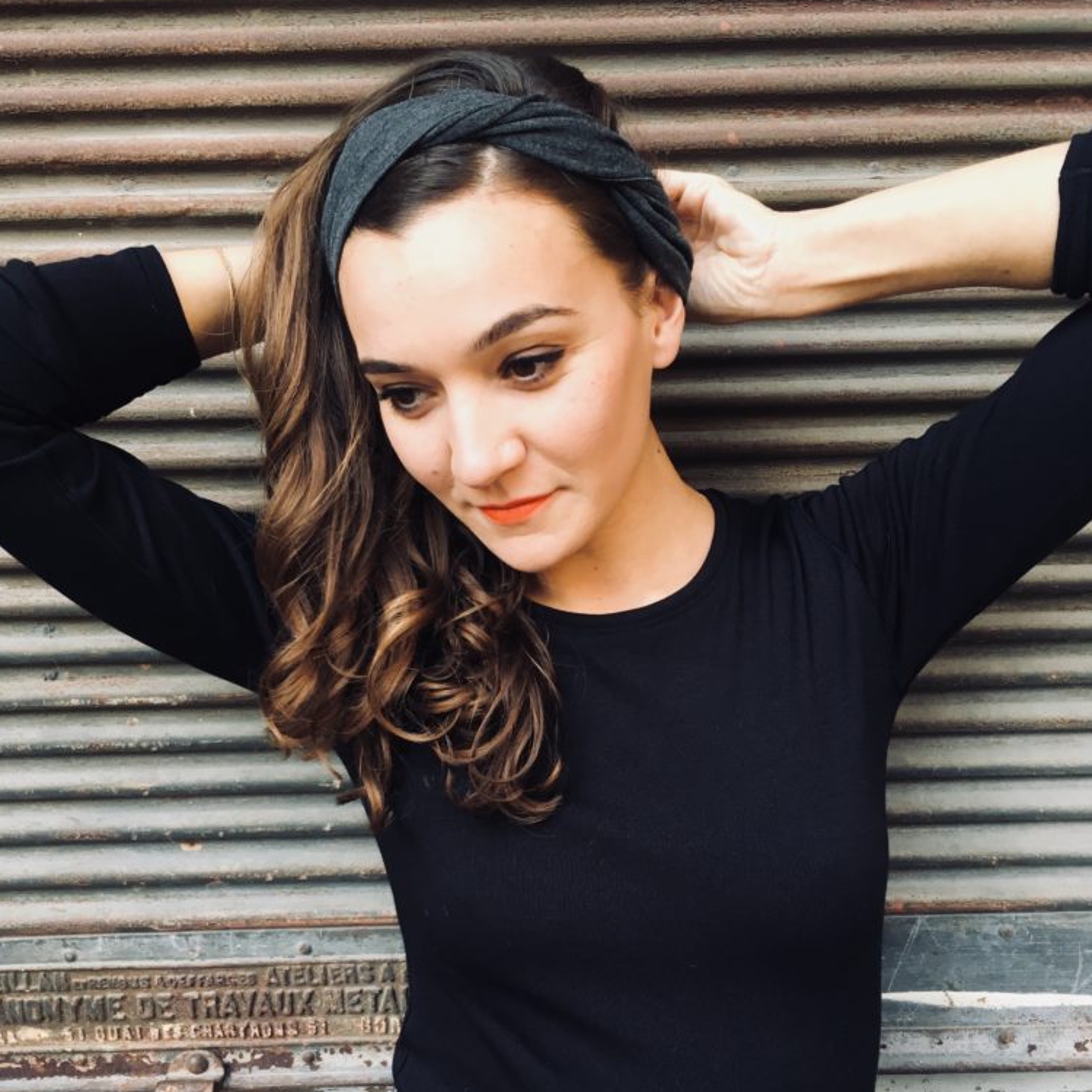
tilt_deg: -10.7
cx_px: 546
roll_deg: +1.3
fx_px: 1249
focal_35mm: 35
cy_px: 687
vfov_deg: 46.8
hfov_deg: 47.2
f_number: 2.2
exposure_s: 1/33
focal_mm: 4.15
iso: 25
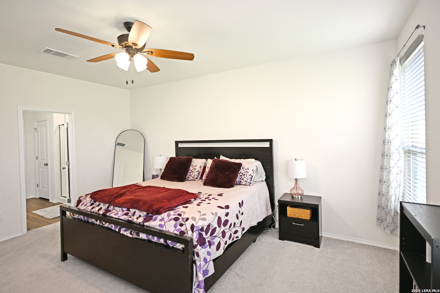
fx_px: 220
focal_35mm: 18
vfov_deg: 67.4
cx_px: 220
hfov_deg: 90.0
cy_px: 146
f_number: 3.5
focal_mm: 12
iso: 125
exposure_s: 1/20
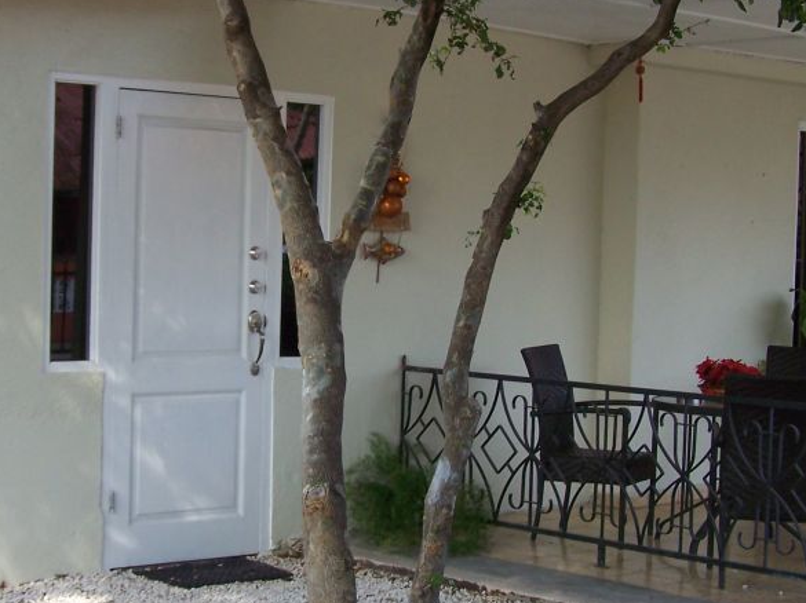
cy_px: 306
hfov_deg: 24.9
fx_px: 1815
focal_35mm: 78
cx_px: 291
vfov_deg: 18.9
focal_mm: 6.3
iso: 64
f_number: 2.8
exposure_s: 1/250
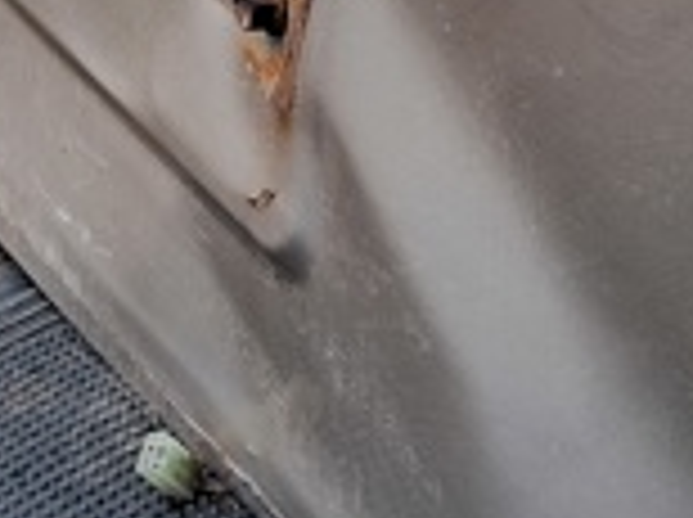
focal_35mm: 108
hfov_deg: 18.1
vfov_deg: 13.2
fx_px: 2159
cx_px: 148
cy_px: -137
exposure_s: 1/116
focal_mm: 3.98
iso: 25
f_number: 1.8
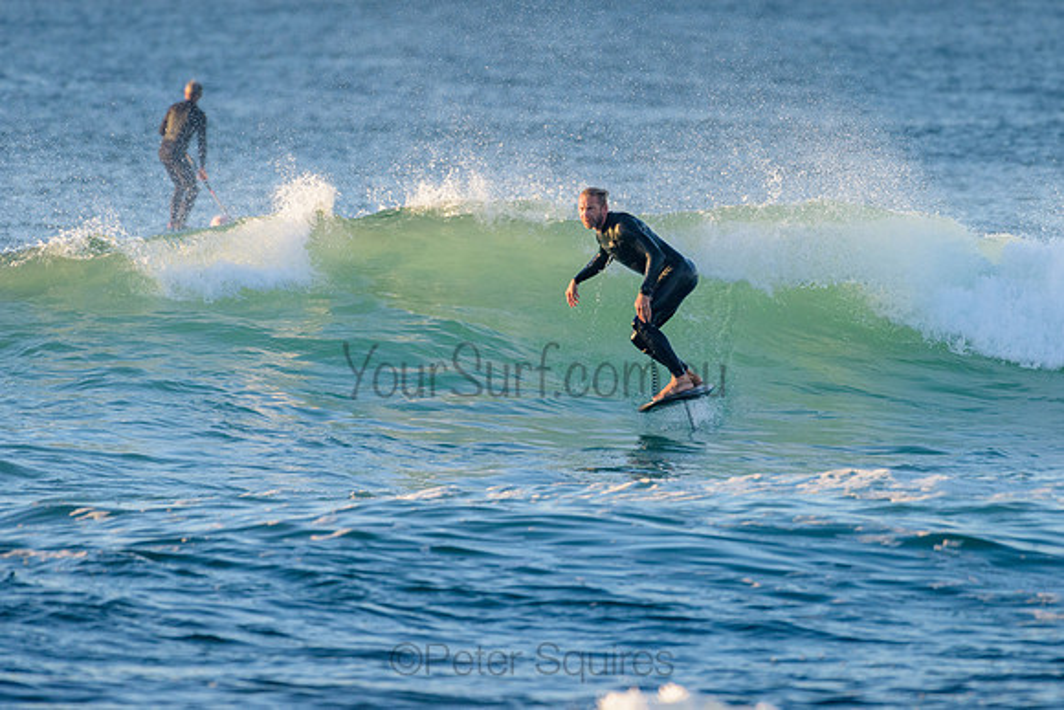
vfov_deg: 2.2
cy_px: 285
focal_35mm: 613
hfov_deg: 3.4
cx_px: 610
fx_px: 18125
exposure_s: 1/2000
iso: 1100
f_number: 5.6
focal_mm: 500
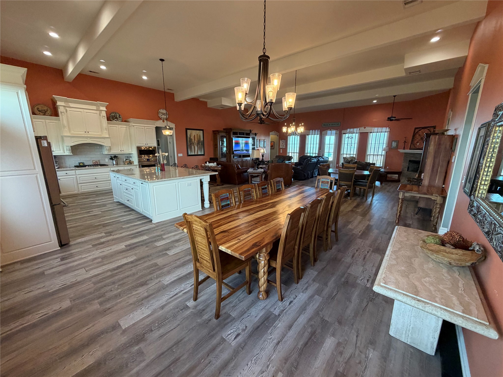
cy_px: 188
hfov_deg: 102.1
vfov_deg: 85.7
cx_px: 252
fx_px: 203
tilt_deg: -12.1
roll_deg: +0.2
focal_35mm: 14
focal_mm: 2.22
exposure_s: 1/60
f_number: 2.2
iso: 250
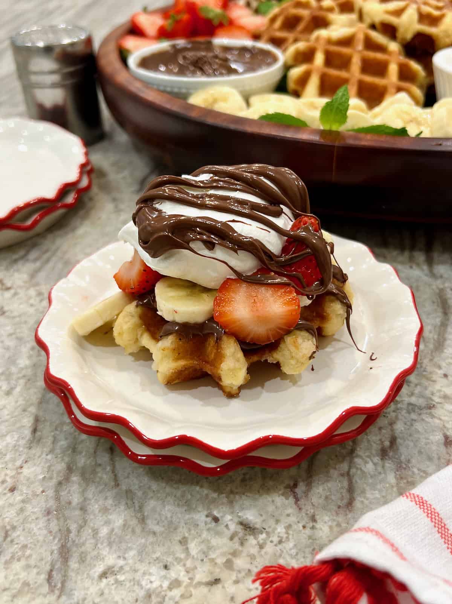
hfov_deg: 53.0
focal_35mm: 26
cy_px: 302
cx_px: 226
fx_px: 453
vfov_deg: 67.3
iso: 64
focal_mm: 5.7
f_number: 1.5
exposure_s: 1/60
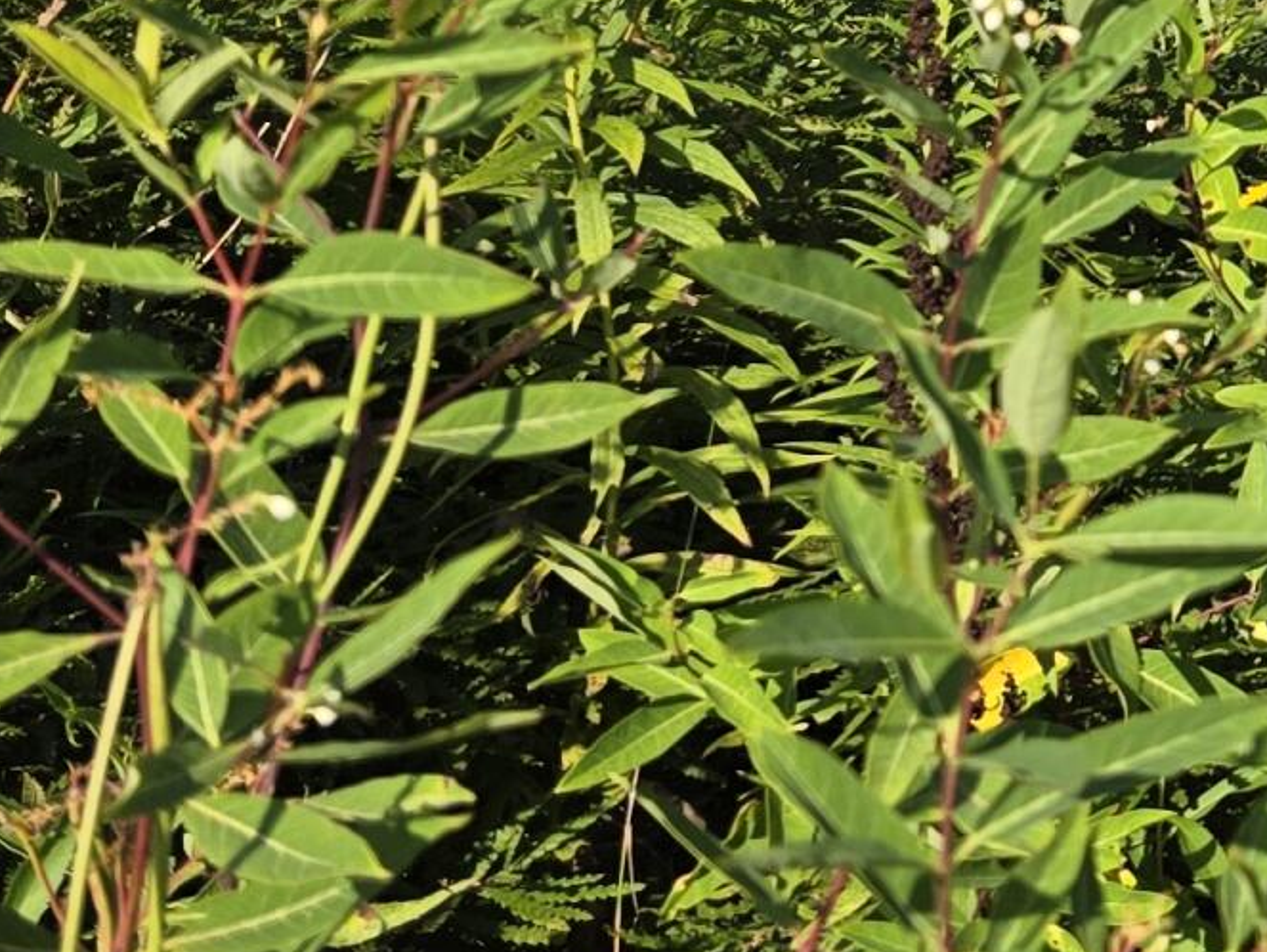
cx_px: 2683
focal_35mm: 104
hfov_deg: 14.8
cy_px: -365
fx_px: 3809
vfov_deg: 13.6
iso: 12
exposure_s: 1/738
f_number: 1.7
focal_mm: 6.3
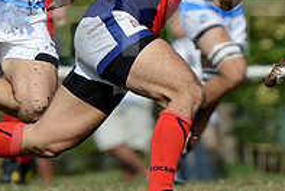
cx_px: 169
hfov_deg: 2.6
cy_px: 7
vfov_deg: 1.7
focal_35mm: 793
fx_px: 6287
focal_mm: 270
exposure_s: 1/2000
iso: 320
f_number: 4
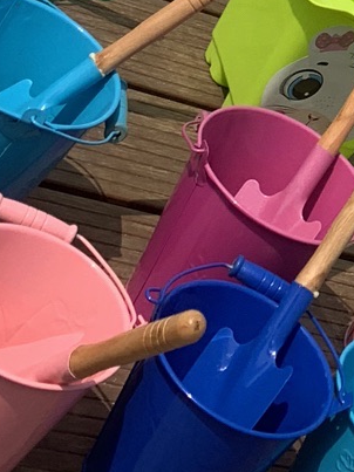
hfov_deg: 10.3
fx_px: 1760
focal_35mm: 129
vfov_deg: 13.2
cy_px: -468
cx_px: 780
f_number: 1.8
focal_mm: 4.25
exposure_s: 1/3521
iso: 25
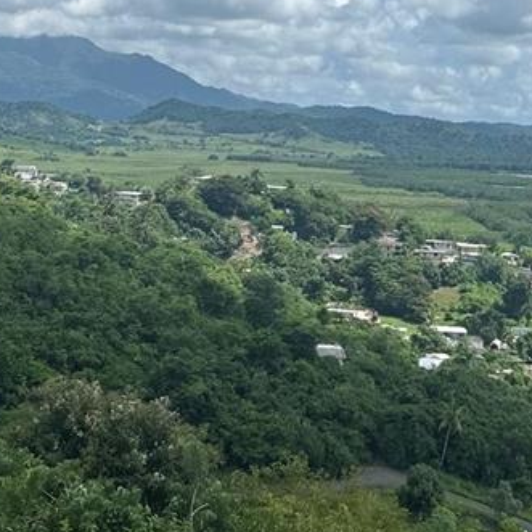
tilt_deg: +0.5
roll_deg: -2.7
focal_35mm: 77
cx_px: 133
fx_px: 1339
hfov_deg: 22.3
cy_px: 90
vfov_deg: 22.1
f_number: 1.78
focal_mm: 6.86
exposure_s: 1/6623
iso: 80
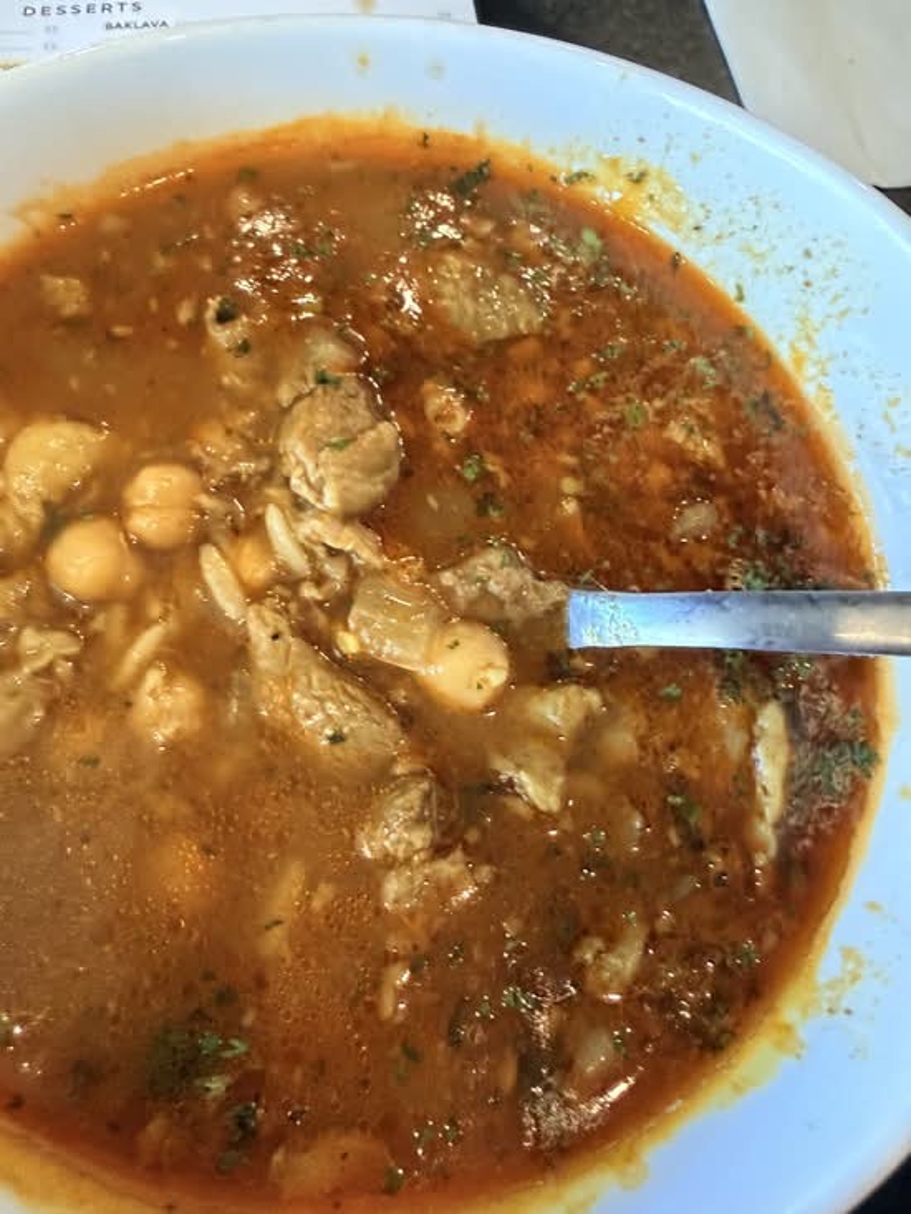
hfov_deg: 56.8
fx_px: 842
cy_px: 607
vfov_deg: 71.6
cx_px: 456
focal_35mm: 24
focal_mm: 2.22
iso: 800
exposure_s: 1/60
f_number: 2.2
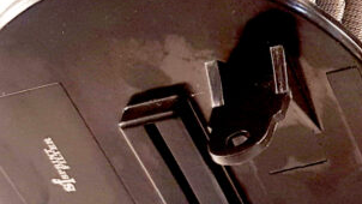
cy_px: 56
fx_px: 960
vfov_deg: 12.1
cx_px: 441
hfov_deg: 20.0
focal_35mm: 100
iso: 64
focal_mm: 4.2
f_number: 1.7
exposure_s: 1/100
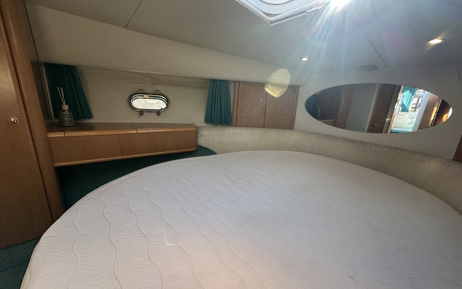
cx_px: 230
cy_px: 152
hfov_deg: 101.5
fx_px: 189
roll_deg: -2.0
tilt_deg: -14.9
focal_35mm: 15
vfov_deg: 74.7
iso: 160
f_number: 2.2
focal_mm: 2.22
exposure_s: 1/99
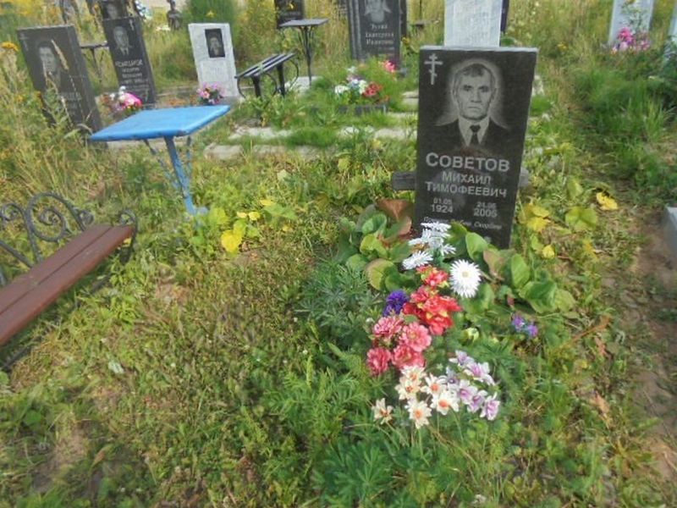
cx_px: 338
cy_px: 254
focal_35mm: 26
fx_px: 508
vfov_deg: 53.1
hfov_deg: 67.3
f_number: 3.5
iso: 100
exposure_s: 1/500
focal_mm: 4.6
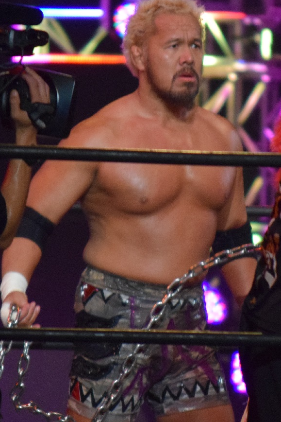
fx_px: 3640
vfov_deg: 6.6
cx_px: 142
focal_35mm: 311
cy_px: 206
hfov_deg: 4.4
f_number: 5.6
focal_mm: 200
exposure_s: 1/320
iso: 3200
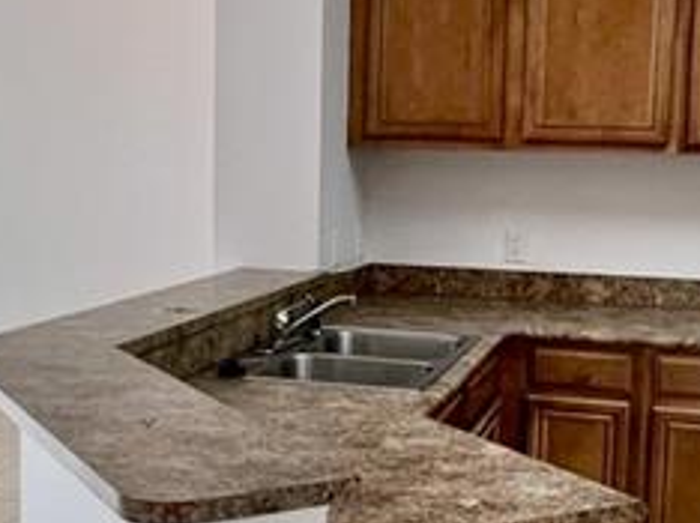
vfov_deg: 25.6
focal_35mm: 57
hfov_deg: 33.8
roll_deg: -0.4
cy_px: 263
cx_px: 362
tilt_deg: -6.5
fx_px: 1151
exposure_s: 1/120
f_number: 1.8
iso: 125
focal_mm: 1.57
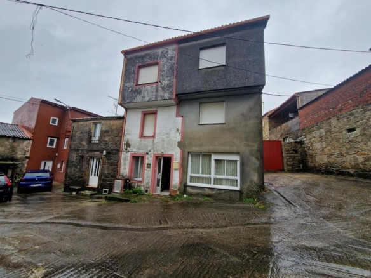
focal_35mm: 13
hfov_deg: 106.2
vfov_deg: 89.9
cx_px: 186
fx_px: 139
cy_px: 139
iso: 50
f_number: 2.2
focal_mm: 2.2
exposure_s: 1/224
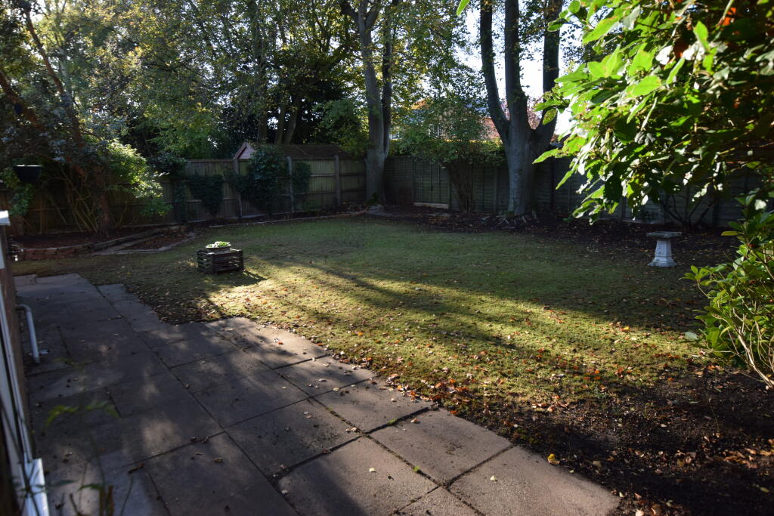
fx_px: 452
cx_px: 387
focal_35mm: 21
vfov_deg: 59.5
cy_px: 258
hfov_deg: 81.2
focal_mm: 14
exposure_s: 1/160
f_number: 6.3
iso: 400
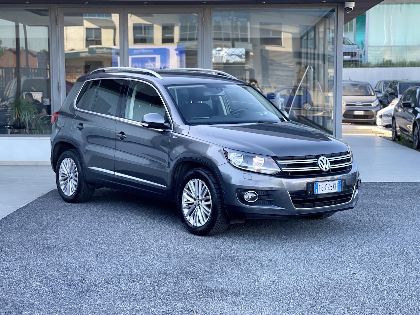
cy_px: 158
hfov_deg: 30.3
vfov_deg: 22.9
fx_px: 776
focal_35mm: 64
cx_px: 210
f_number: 2.2
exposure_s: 1/121
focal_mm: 7.5
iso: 50
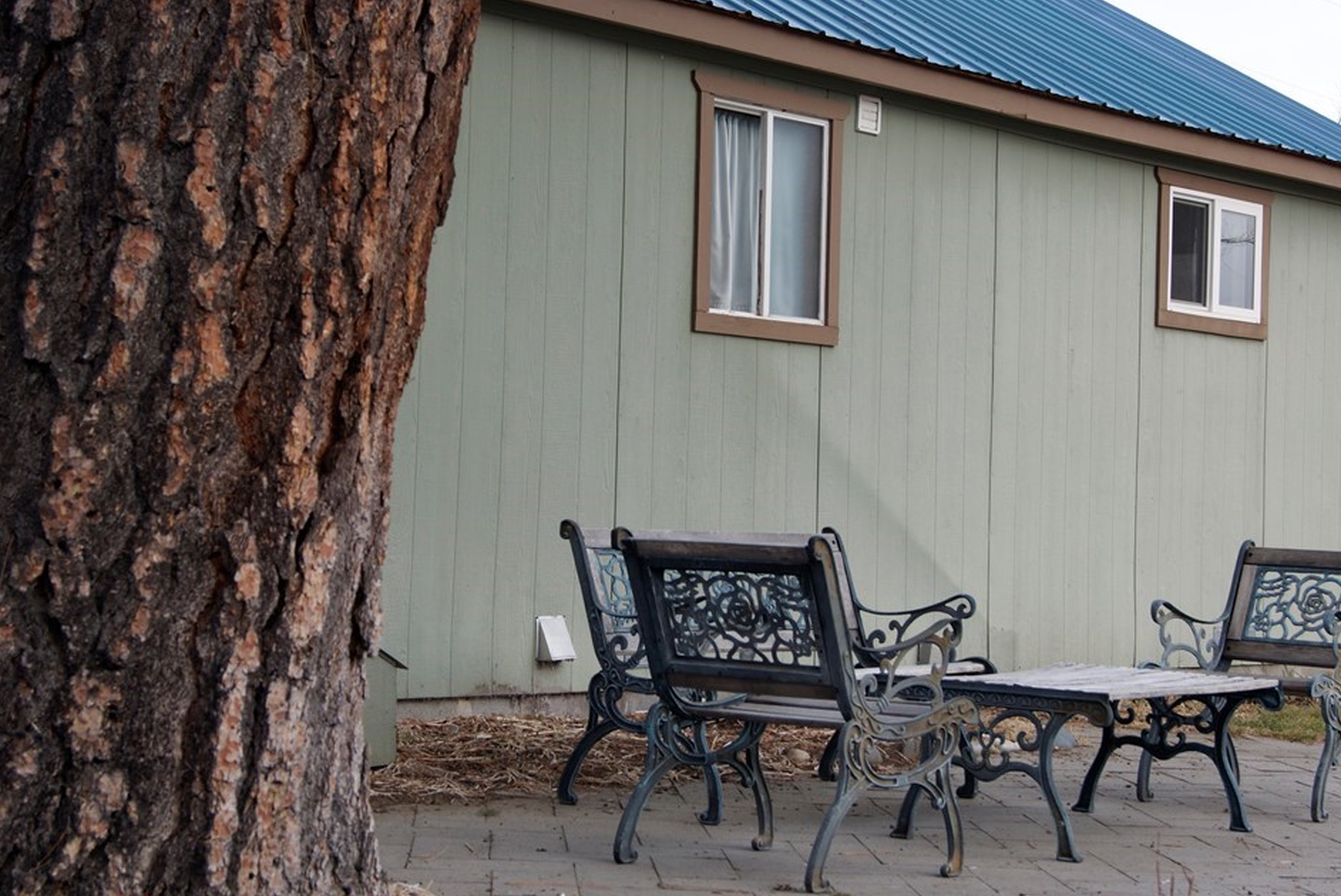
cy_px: 466
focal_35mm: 69
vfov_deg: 19.8
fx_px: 2573
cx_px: 614
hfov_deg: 29.2
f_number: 8
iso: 100
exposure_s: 1/100
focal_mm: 40
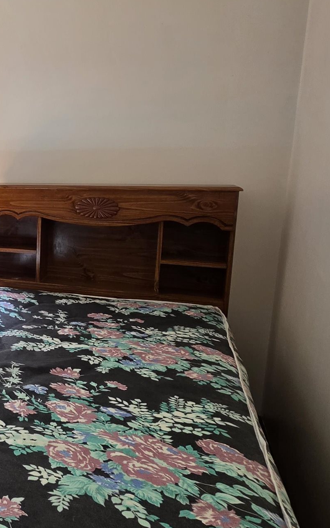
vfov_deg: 58.0
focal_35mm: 33
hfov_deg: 28.8
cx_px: -129
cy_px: 239
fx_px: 475
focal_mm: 2.2
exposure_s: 1/120
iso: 125
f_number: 1.9
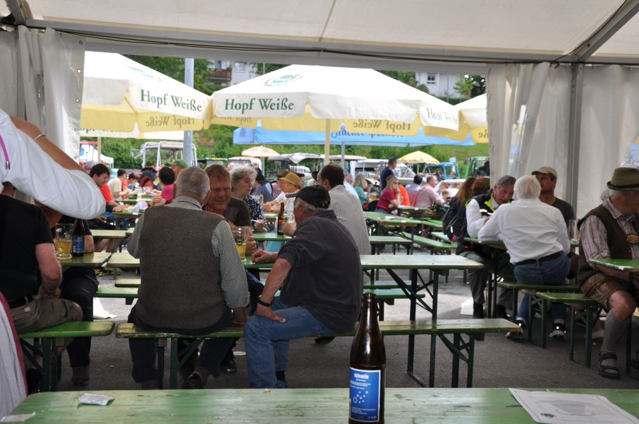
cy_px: 212
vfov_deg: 29.8
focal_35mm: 45
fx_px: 798
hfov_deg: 43.7
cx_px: 320
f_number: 5
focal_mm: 30
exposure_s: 1/200
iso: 200
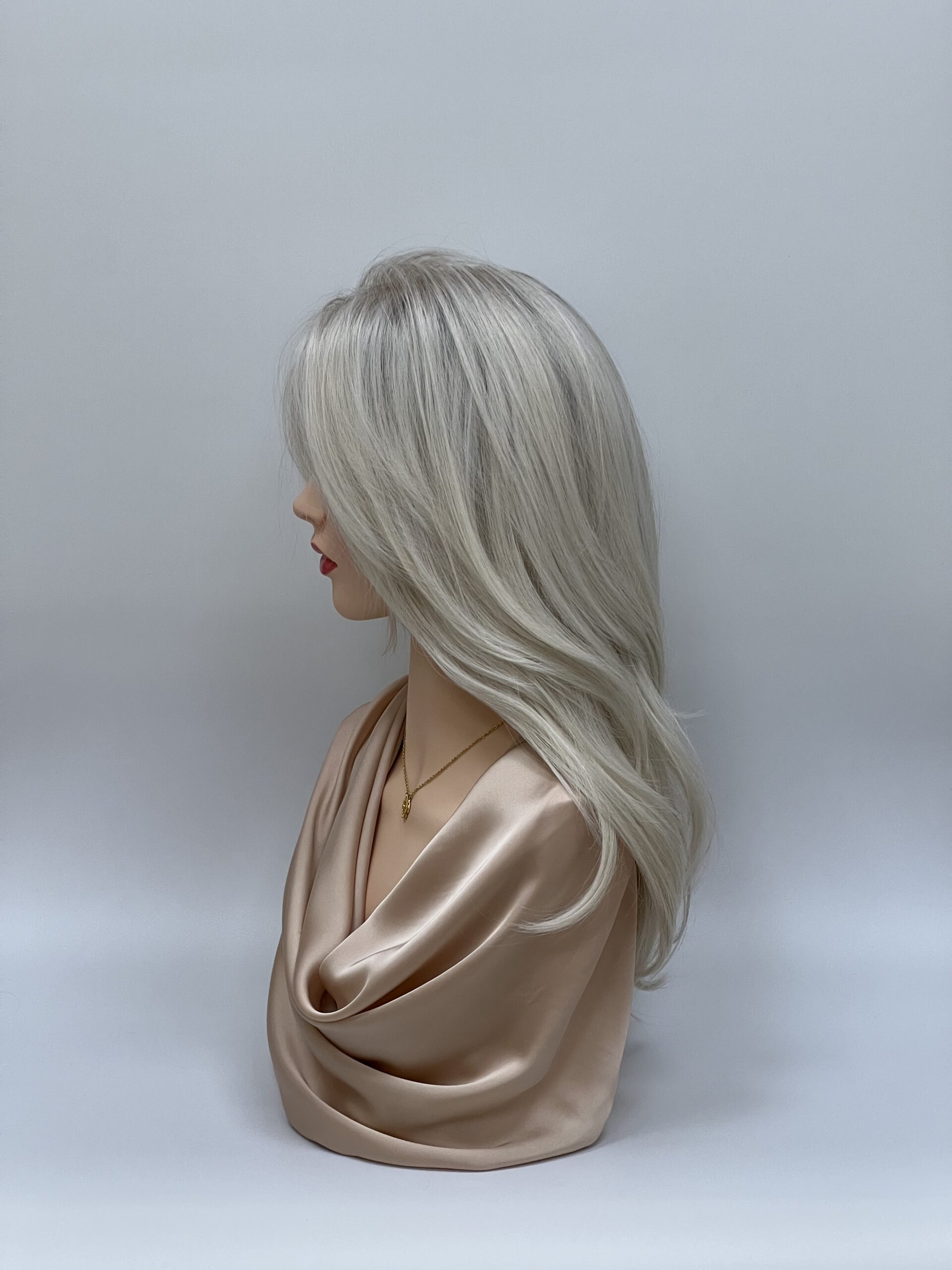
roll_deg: -0.4
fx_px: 2824
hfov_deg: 19.1
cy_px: 635
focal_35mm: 77
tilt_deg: -12.0
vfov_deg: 25.3
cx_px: 476
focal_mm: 9
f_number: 2.8
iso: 125
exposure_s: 1/100
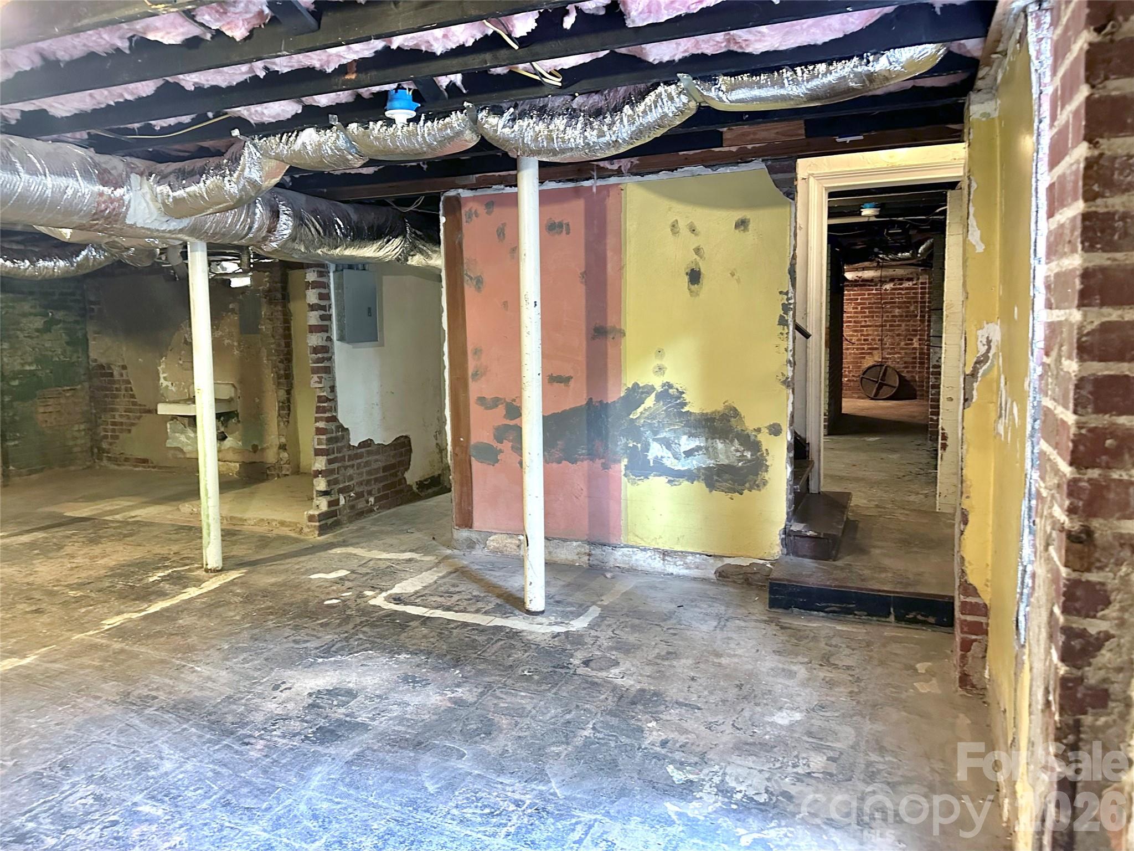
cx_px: 567
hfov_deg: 71.6
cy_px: 426
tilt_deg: -4.3
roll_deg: +1.2
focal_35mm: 24
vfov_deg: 56.8
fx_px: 786
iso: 800
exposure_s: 1/30
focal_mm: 6.86
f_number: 1.78
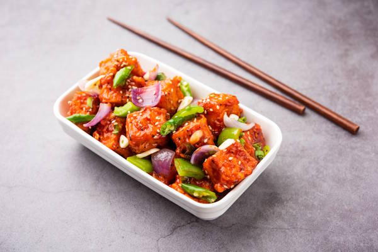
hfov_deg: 33.4
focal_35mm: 60
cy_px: 126
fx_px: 630
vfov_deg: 22.6
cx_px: 189
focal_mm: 60
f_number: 6.3
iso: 100
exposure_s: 1/125
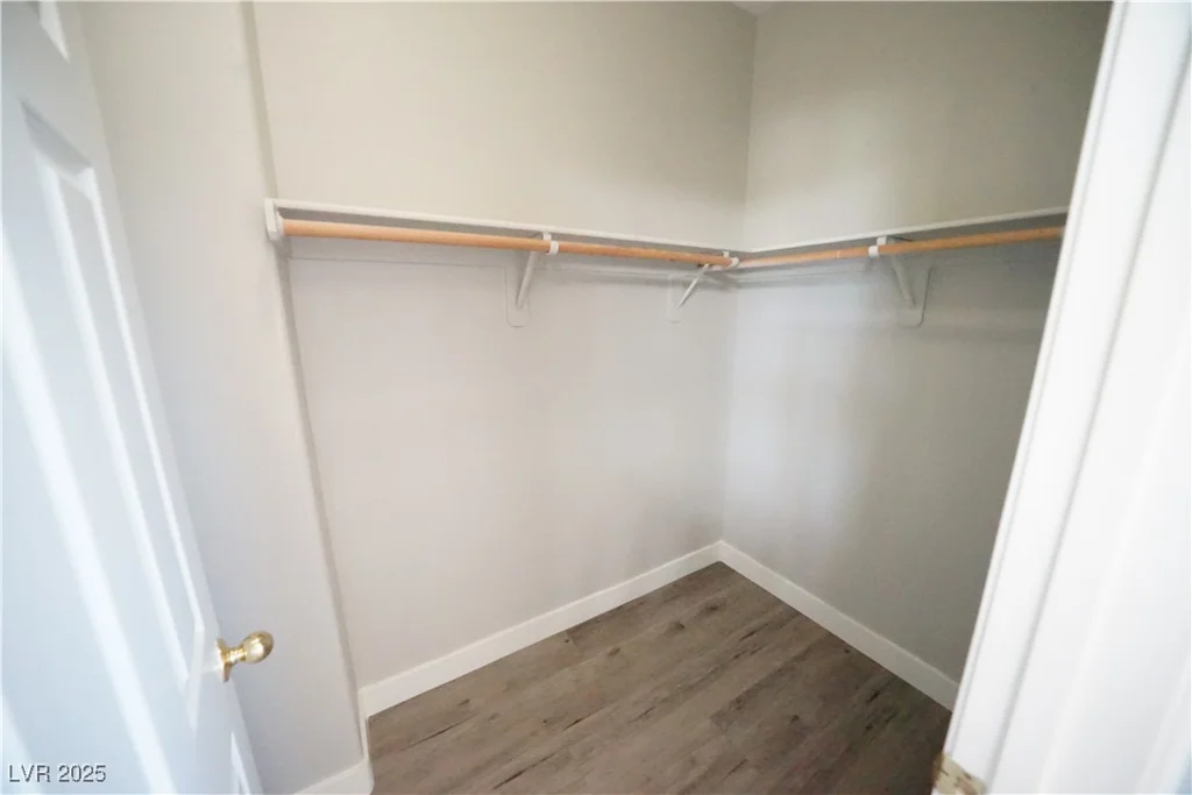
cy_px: 398
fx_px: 397
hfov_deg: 112.6
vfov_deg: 90.0
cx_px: 596
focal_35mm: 12
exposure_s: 1/125
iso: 25600
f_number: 6.3
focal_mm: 12
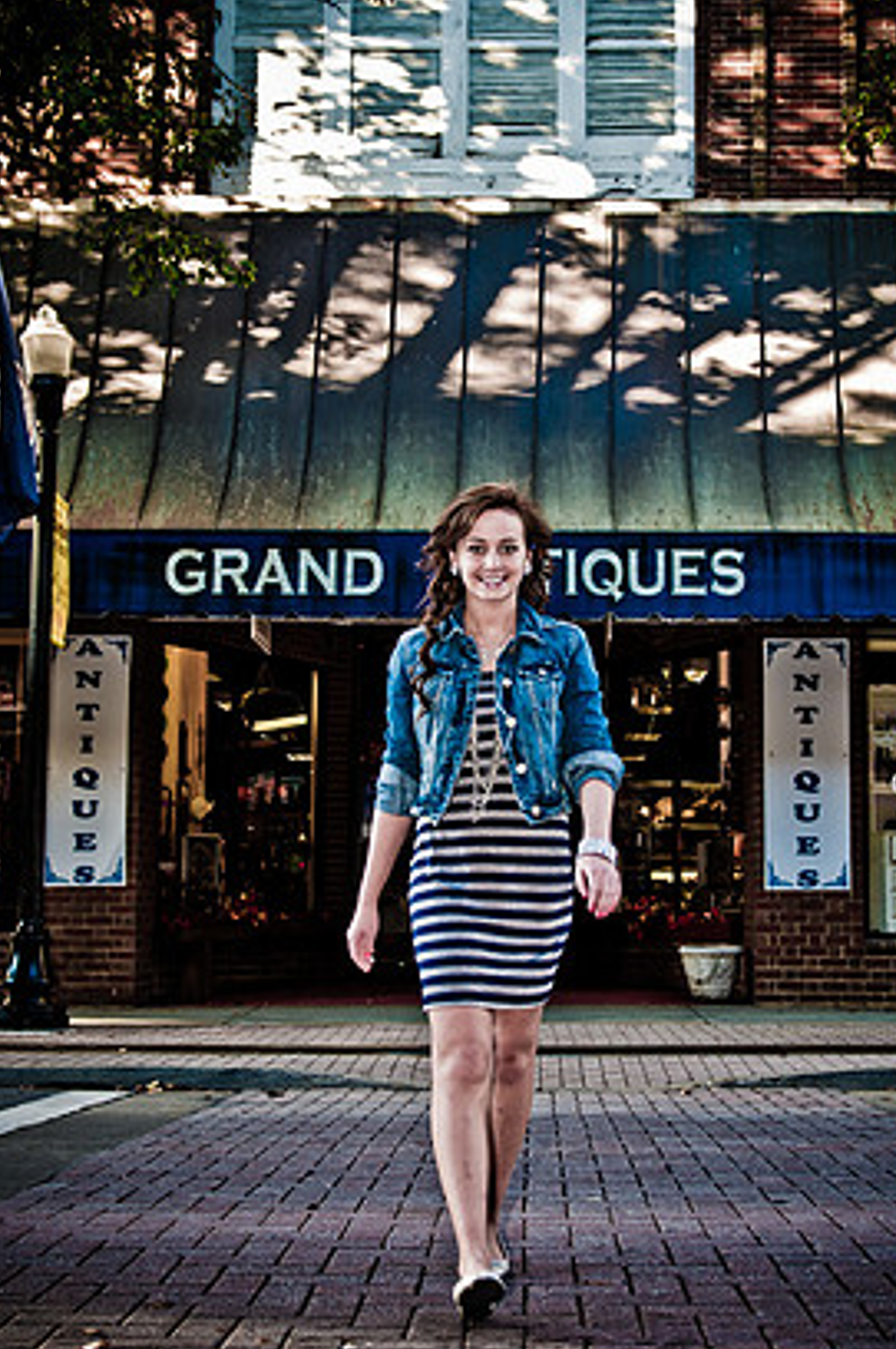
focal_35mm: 53
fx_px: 1984
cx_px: 488
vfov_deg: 37.6
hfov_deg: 25.4
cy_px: 688
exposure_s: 1/60
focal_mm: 32
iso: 200
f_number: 3.2
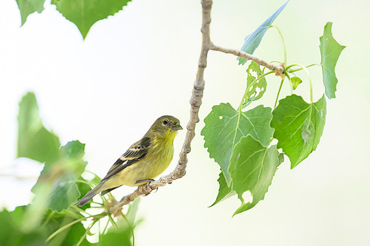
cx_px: 127
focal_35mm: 1286
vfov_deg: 1.1
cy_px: 132
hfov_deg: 1.6
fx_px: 13209
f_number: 4
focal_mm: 560
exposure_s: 1/2000
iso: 2000
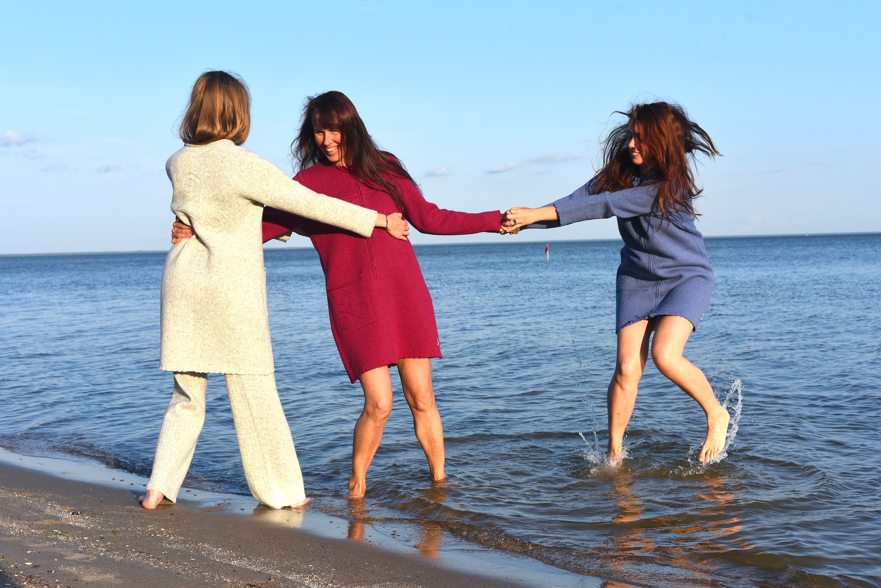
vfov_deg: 27.0
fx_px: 1224
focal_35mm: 50
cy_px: 294
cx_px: 440
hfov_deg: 39.6
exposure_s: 1/1600
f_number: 8
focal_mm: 50
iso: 500
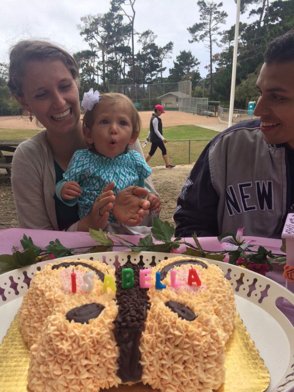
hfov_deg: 48.2
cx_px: 147
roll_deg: +1.8
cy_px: 196
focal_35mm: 29
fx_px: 328
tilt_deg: -20.2
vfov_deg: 61.7
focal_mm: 4.15
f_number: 2.2
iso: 32
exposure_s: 1/1282
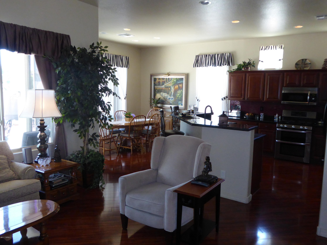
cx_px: 164
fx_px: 274
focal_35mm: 29
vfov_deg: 48.2
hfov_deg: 61.7
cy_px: 122
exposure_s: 1/60
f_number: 3.5
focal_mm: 5
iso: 500
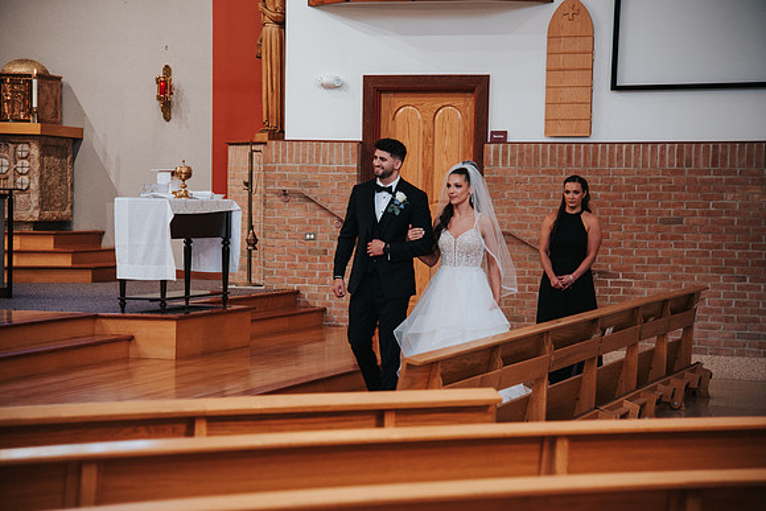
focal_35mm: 94
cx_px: 383
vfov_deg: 14.6
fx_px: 1995
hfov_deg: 21.7
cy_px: 256
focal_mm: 92
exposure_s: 1/200
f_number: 4
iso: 1000
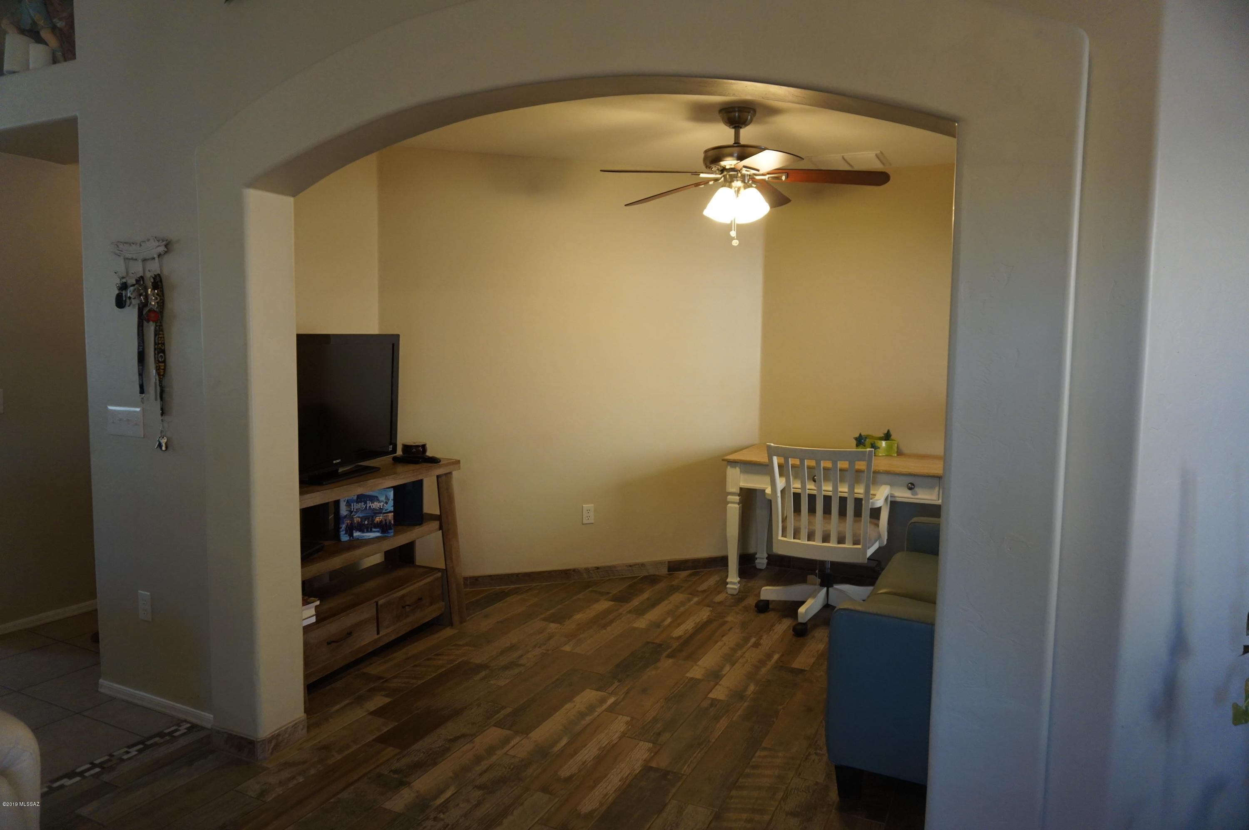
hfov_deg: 73.8
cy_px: 415
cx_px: 624
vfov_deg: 53.0
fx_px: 832
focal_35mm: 24
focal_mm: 16
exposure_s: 1/160
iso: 1000
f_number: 4
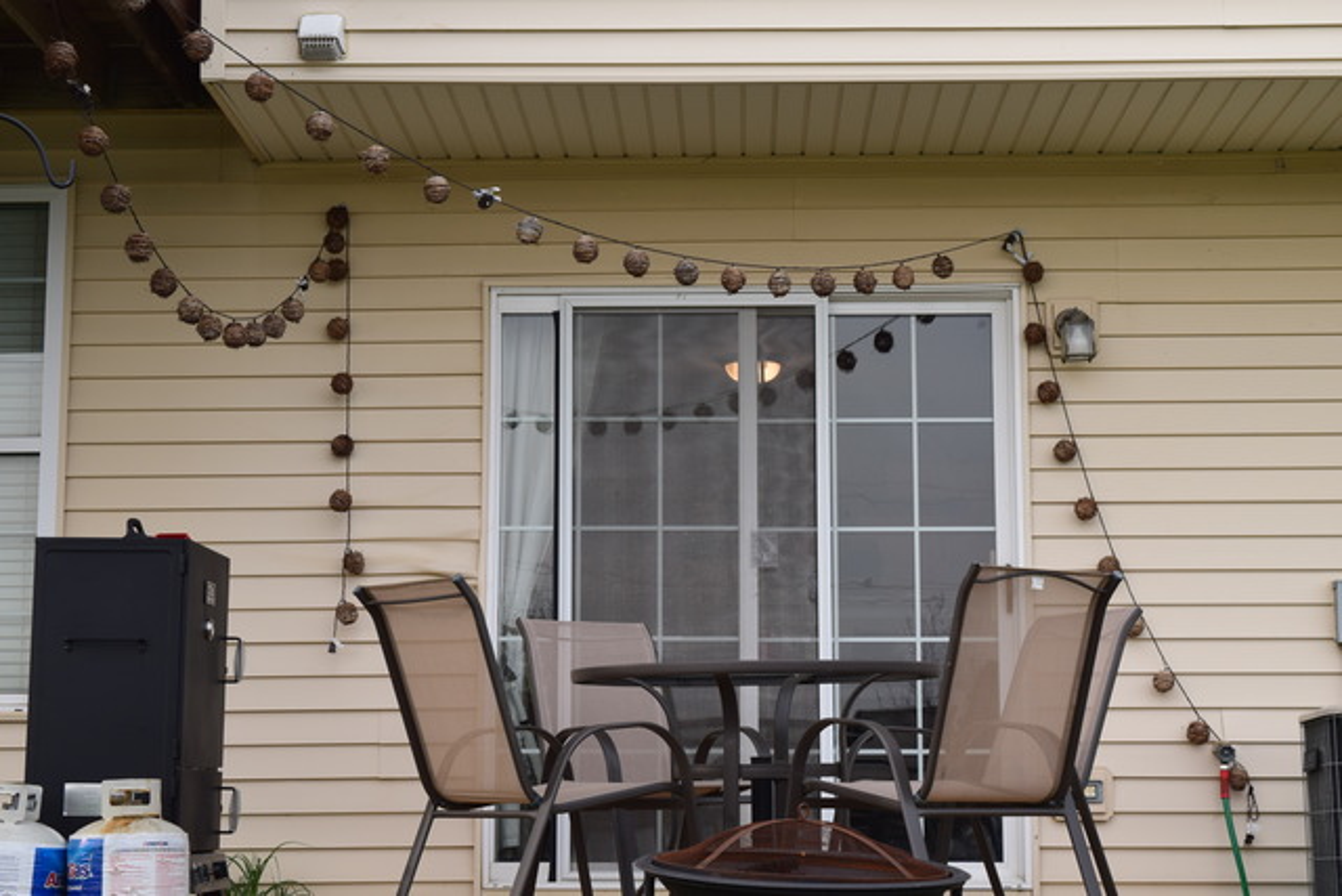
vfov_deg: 20.2
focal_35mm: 68
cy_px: 448
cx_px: 671
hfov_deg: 29.9
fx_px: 2517
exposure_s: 1/200
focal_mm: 45
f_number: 10
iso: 400
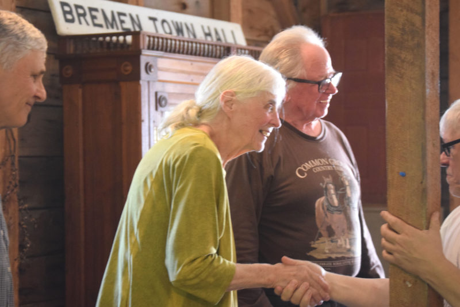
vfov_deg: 13.8
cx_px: 230
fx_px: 1265
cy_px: 154
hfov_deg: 20.6
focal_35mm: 99
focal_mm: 66
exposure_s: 1/100
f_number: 4.2
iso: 3200
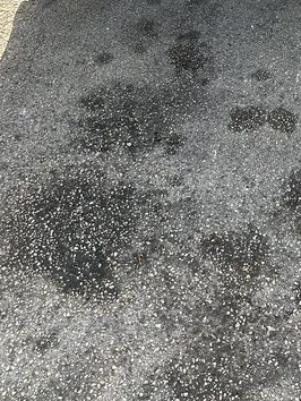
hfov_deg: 19.2
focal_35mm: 74
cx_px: 322
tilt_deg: -26.7
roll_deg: +0.0
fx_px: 857
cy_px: -134
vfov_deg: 23.1
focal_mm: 5.7
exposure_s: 1/516
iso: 50
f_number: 1.5
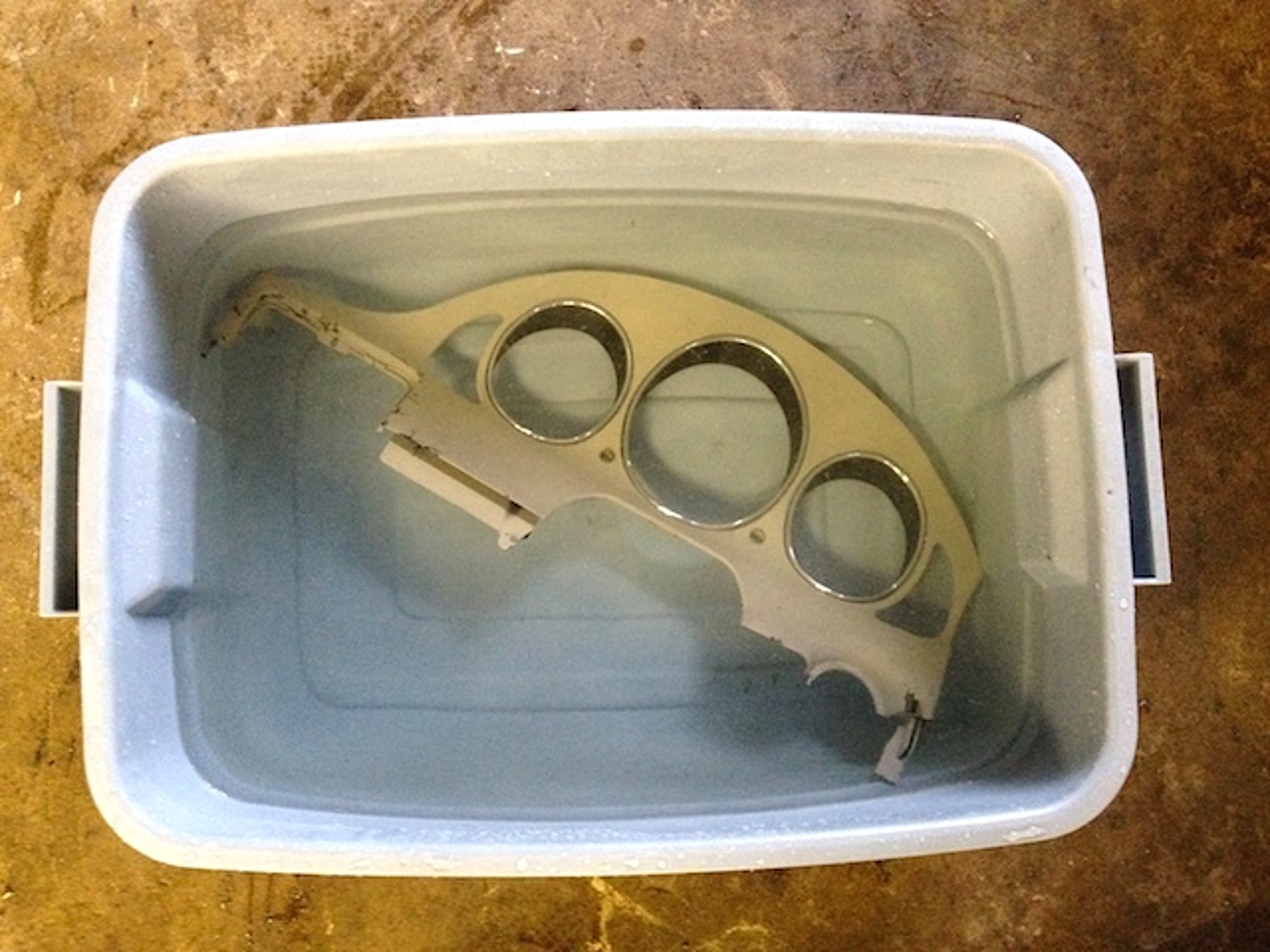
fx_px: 1284
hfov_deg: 52.6
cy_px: 476
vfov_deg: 40.7
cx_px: 635
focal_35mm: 35
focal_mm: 4.28
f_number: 2.4
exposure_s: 1/20
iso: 400
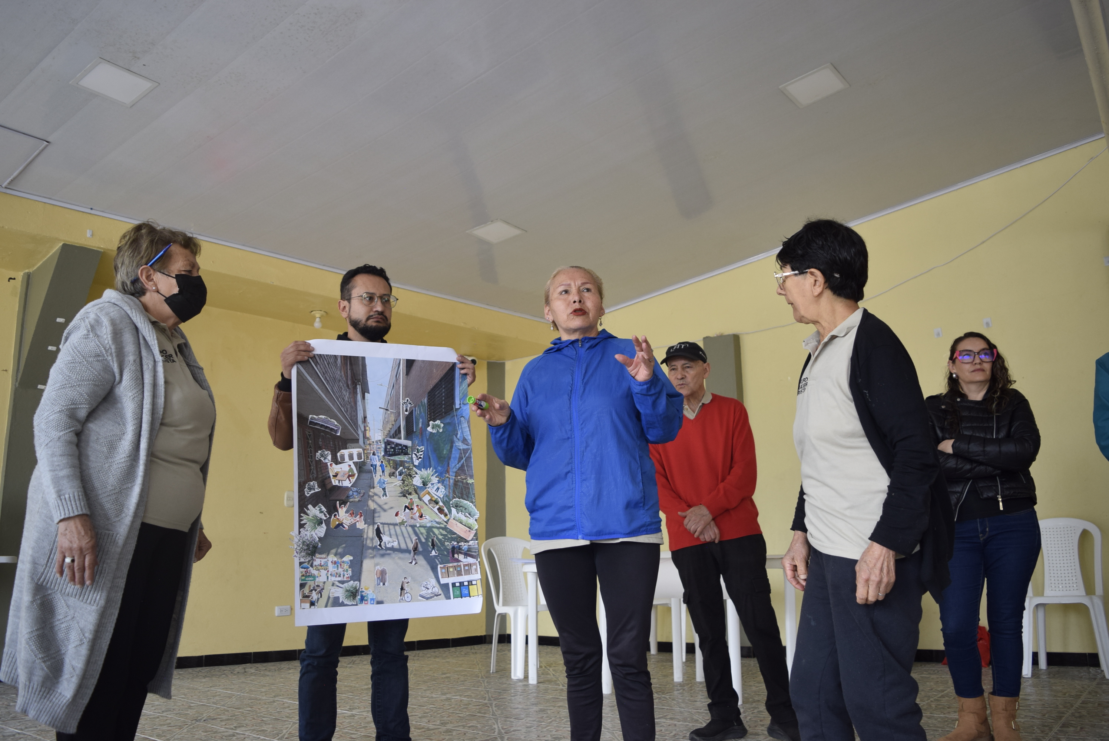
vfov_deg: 48.0
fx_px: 832
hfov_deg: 67.3
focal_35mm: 27
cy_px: 370
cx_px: 554
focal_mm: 18
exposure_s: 1/100
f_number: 3.5
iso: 400
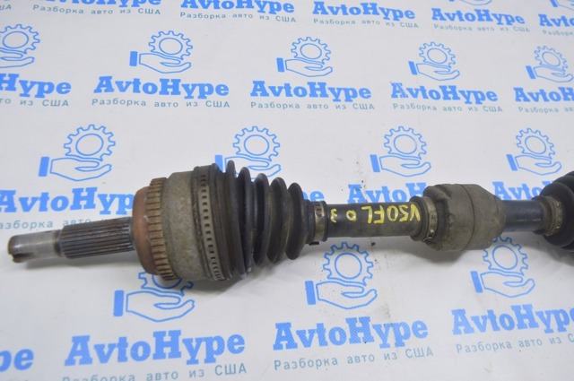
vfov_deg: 41.6
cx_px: 287
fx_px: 502
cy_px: 190
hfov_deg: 59.6
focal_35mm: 32
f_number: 5.6
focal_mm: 21
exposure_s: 1/20
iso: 400
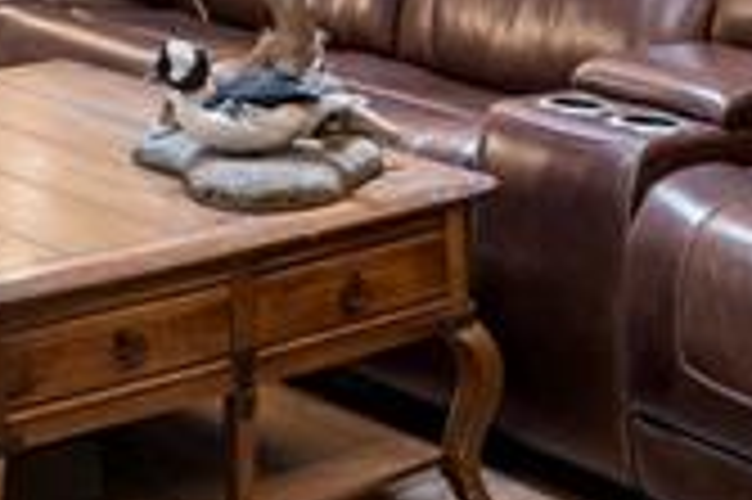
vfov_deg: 13.0
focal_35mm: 98
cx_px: -216
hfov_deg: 19.4
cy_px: -311
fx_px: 2035
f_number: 13
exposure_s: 1/1.25
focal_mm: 15.9
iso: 400
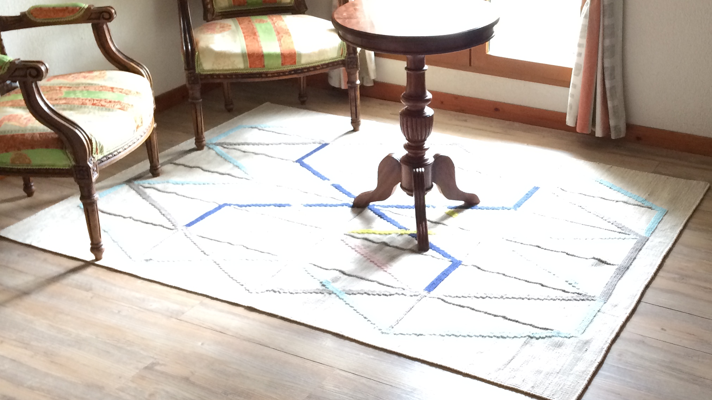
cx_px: 468
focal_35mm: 51
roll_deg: +1.3
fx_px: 963
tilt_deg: -24.1
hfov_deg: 40.1
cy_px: 143
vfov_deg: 23.4
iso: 200
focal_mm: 4.15
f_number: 2.2
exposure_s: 1/33
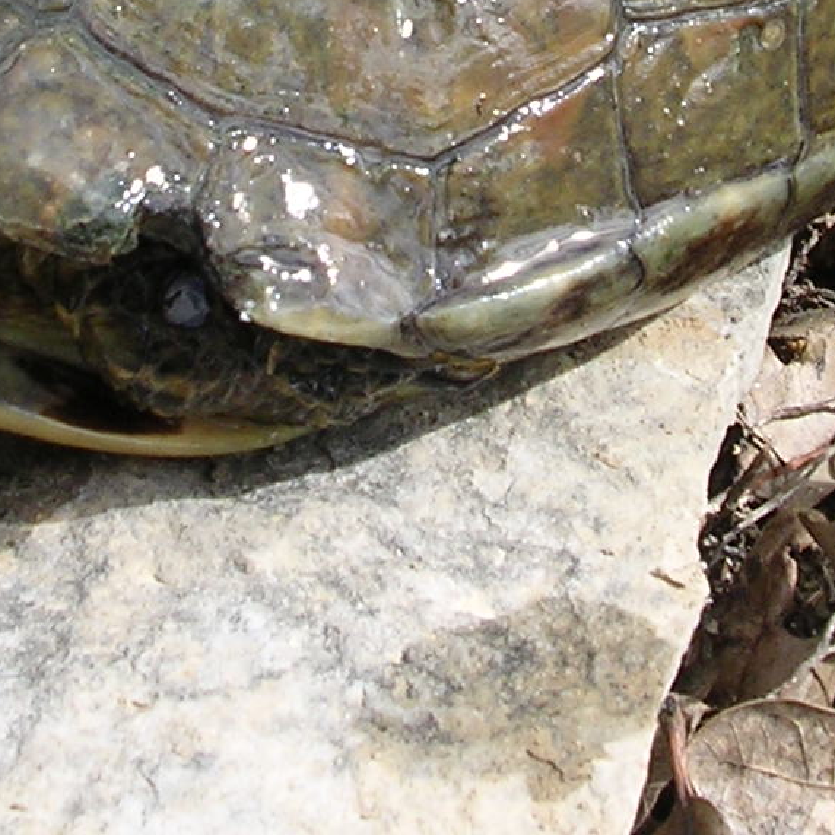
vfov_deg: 12.5
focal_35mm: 136
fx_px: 3712
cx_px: 413
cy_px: -158
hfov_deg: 12.8
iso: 100
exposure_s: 1/143
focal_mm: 6.6
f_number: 5.9
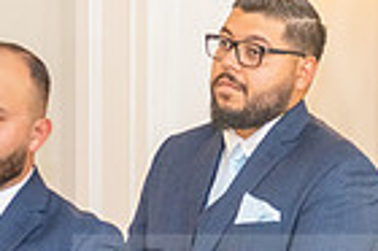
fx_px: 1961
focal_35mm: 187
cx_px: 308
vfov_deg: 7.3
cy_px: 298
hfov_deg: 11.0
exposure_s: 1/200
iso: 1250
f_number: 3.5
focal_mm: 45
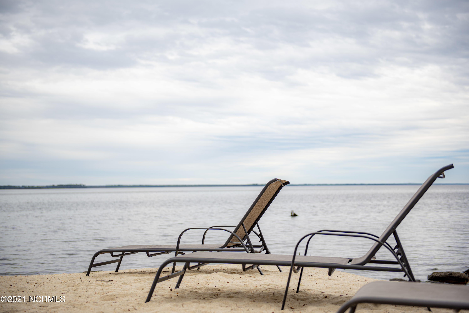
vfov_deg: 26.0
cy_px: 156
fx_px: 678
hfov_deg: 38.2
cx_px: 234
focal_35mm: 52
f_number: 2.8
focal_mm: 52
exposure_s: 1/1000
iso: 100
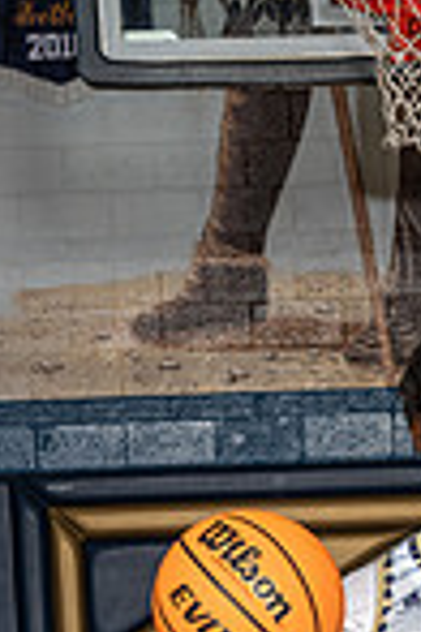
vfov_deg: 13.3
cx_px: 498
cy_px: 881
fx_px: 2578
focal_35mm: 147
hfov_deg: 9.2
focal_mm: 48
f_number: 7.1
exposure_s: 1/125
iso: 125
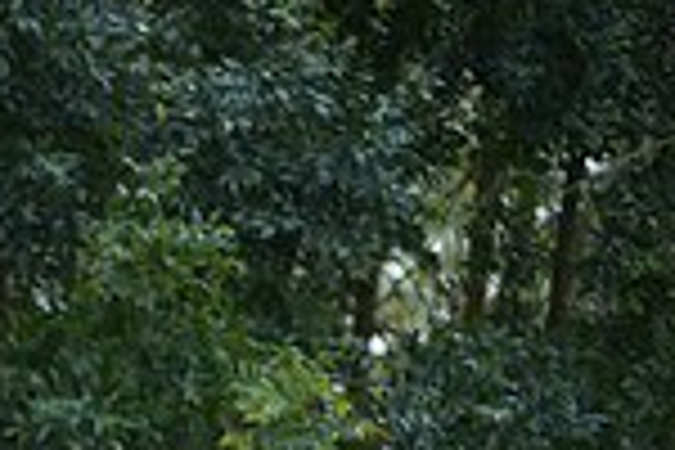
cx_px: -608
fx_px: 14493
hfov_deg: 2.7
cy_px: 706
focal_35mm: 773
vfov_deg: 1.8
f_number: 4.5
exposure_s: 1/1250
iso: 1000
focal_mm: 200
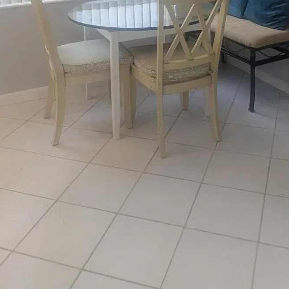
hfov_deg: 38.9
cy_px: -27
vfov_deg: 34.1
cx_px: 180
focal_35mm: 43
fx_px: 406
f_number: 2.2
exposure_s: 1/120
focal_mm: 2.35
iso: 90
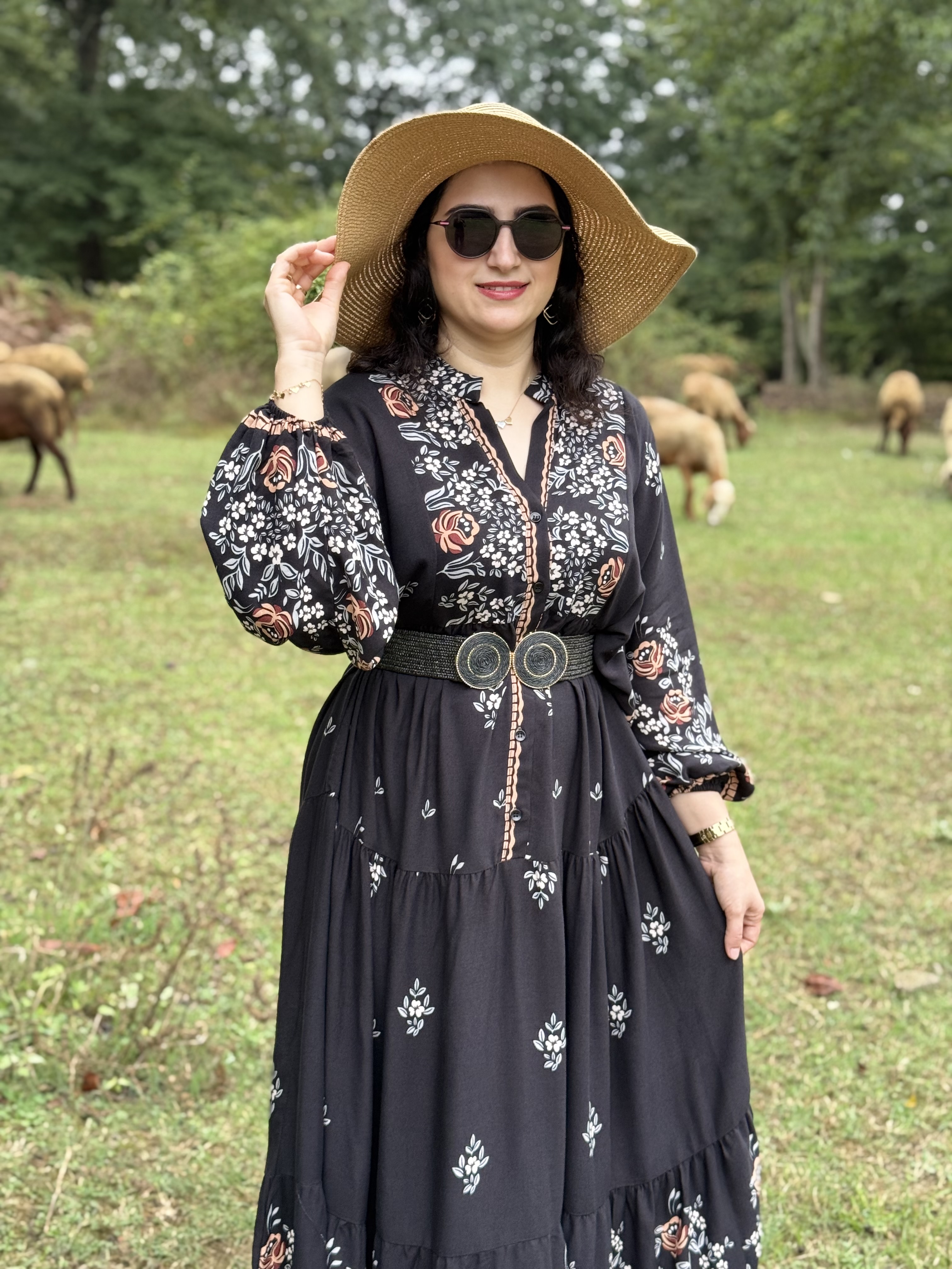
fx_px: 1760
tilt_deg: -9.6
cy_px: 634
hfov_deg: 30.3
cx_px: 476
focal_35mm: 48
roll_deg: -1.9
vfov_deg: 39.7
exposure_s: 1/85
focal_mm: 6.76
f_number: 1.78
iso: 100
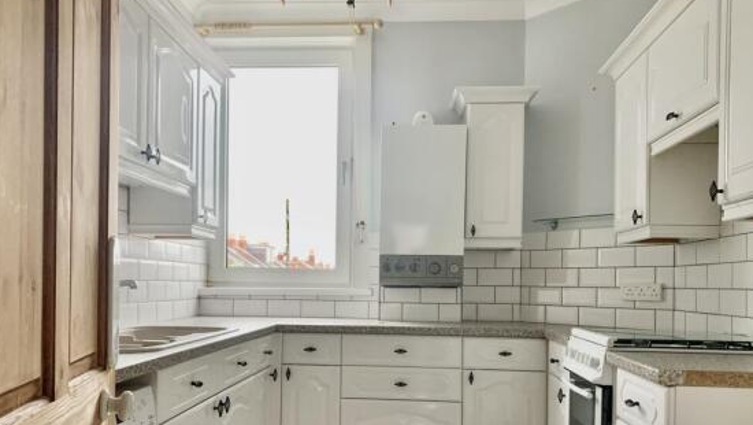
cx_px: 372
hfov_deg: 64.3
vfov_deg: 38.5
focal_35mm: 30
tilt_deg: -0.5
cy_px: 290
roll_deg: -0.7
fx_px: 599
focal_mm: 4.25
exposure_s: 1/60
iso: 320
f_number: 1.8
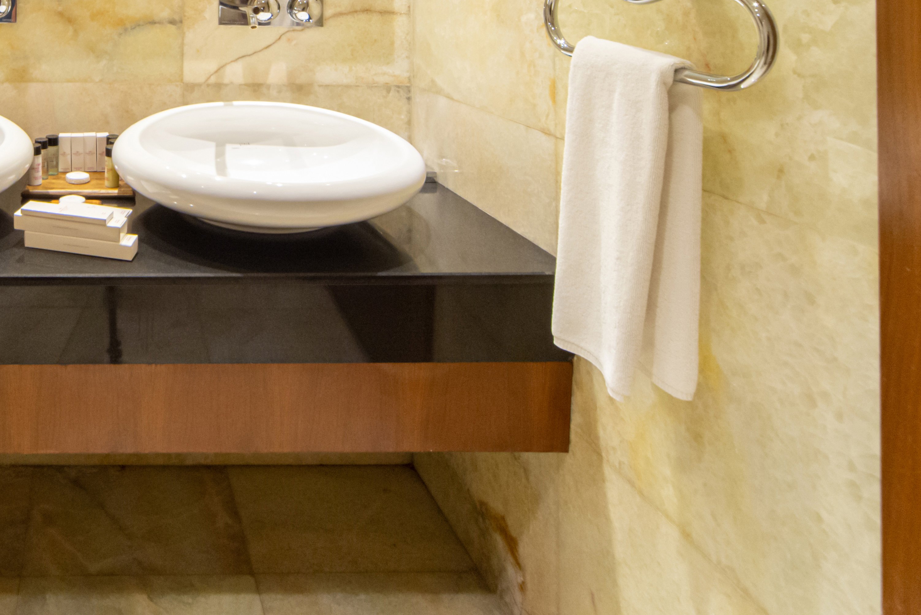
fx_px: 717
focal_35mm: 28
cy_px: 2
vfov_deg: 40.7
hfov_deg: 55.9
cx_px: 79
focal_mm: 14
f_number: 13
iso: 1600
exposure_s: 1/1.67
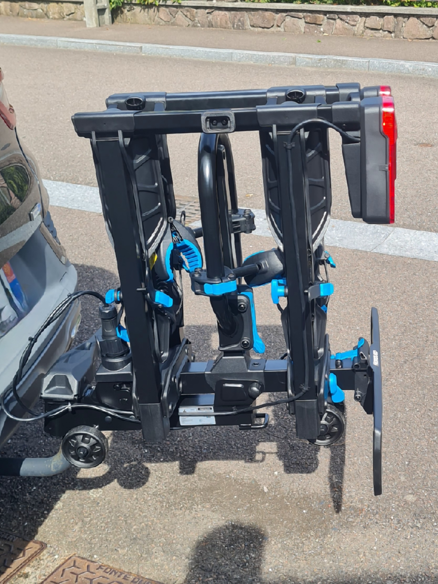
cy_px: 292
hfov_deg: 53.1
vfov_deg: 67.3
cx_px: 219
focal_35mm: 26
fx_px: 439
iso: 50
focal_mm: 5.4
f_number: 1.8
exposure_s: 1/1000
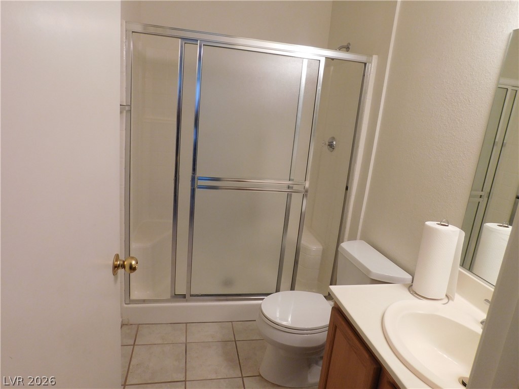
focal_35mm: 23
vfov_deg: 58.9
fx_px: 345
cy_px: 194
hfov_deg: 73.9
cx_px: 260
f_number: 3
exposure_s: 1/30
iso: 200
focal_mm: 4
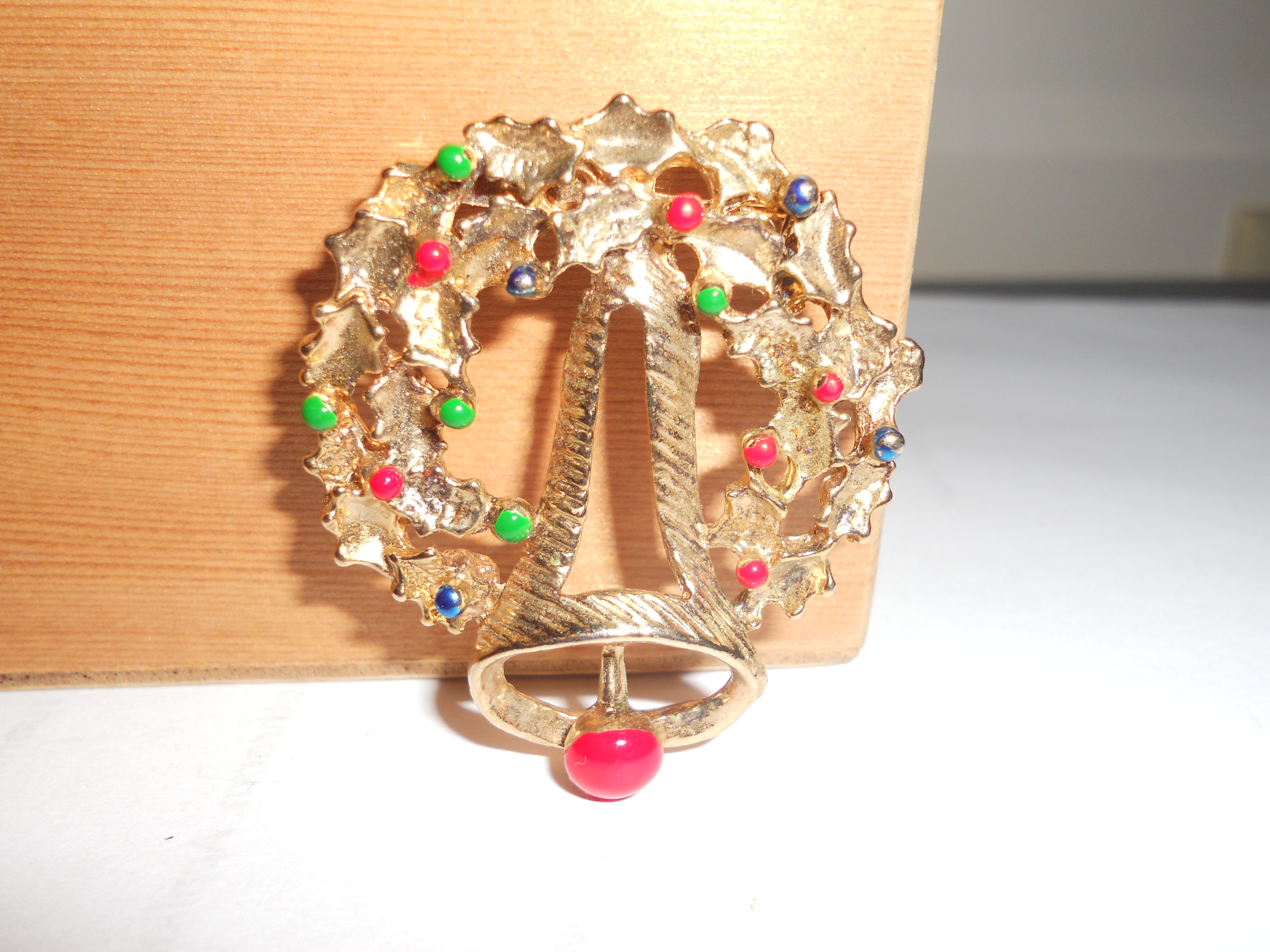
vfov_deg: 44.2
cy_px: 476
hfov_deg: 56.8
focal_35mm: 32
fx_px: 1174
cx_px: 635
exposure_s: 1/25
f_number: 8.8
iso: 80
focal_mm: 5.8
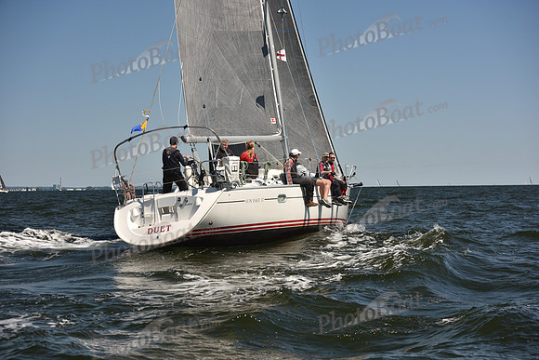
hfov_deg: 28.8
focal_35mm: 70
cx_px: 270
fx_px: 1048
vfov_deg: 19.5
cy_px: 180
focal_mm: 70
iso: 250
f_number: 4.5
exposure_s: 1/1250
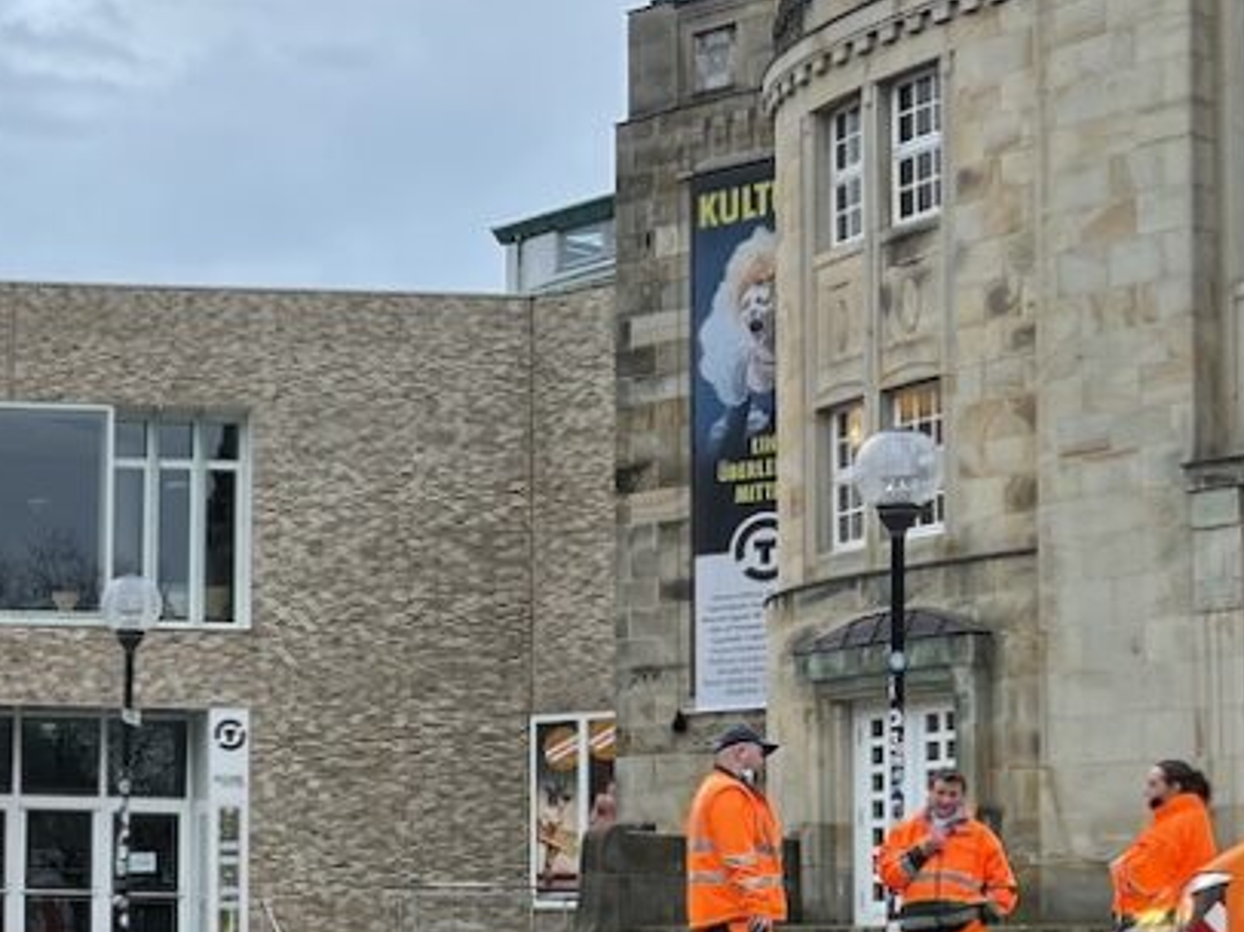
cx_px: -190
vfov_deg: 19.4
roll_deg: -1.3
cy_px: 745
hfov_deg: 24.0
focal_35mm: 75
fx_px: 2694
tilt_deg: +4.1
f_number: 1.6
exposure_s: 1/121
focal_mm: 5.1
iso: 64
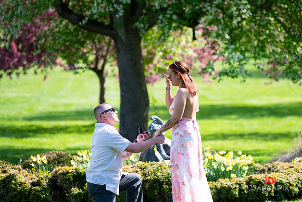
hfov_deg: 10.8
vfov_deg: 7.2
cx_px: 176
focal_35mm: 190
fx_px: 1595
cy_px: 82
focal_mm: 155
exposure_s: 1/1600
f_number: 3.2
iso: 200
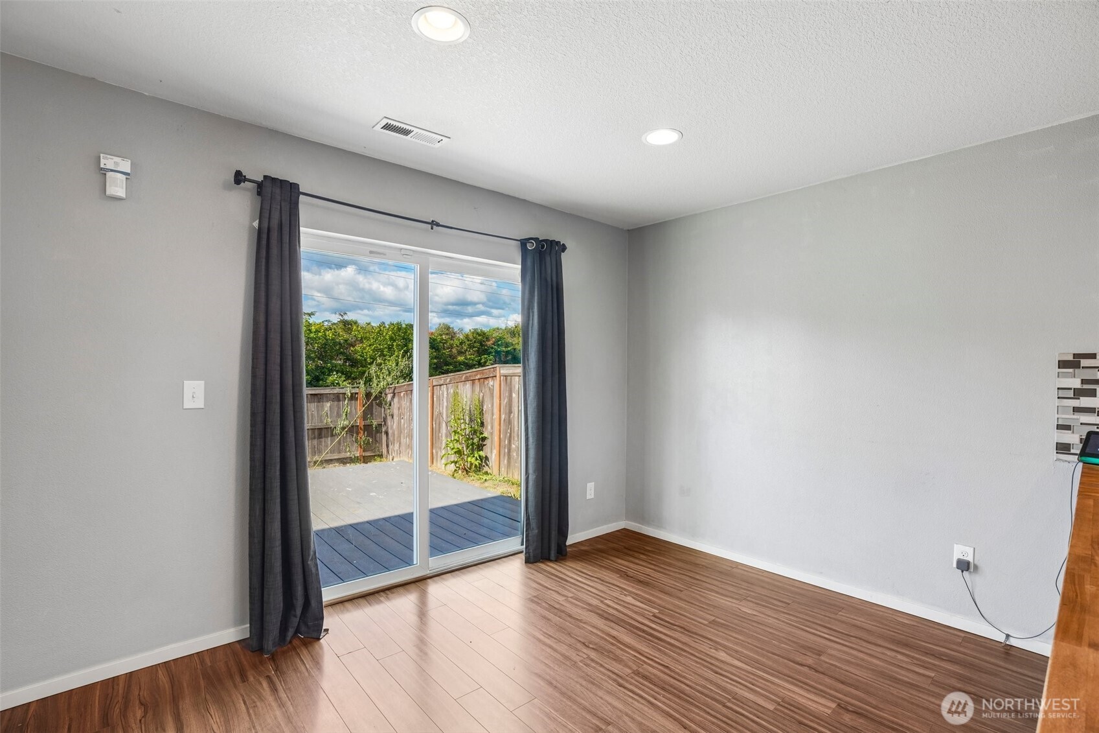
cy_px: 366
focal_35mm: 16
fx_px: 488
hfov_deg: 96.7
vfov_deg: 73.7
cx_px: 550
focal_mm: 16
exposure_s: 1/50
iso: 400
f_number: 8
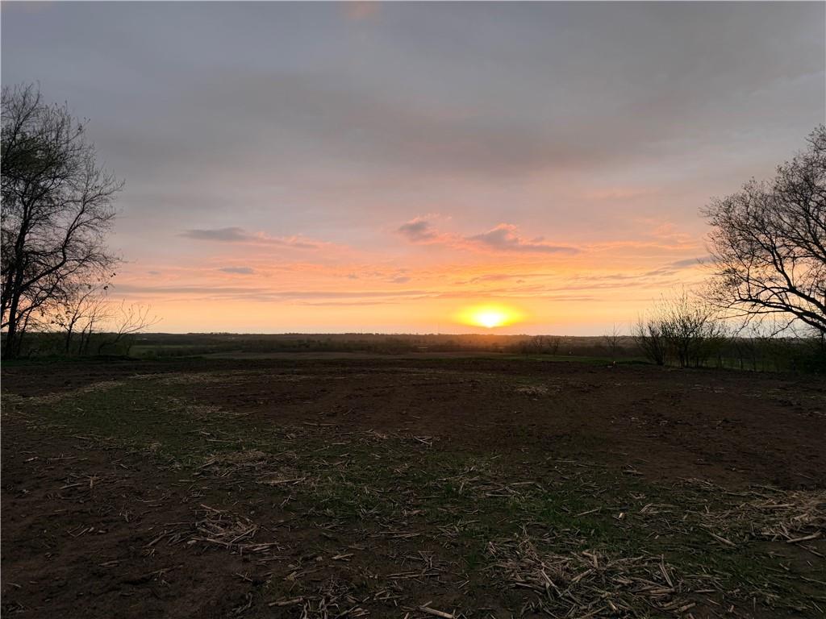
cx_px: 413
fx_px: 573
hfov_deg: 71.6
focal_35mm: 24
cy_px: 310
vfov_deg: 56.8
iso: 64
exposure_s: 1/197
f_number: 1.78
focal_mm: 6.76
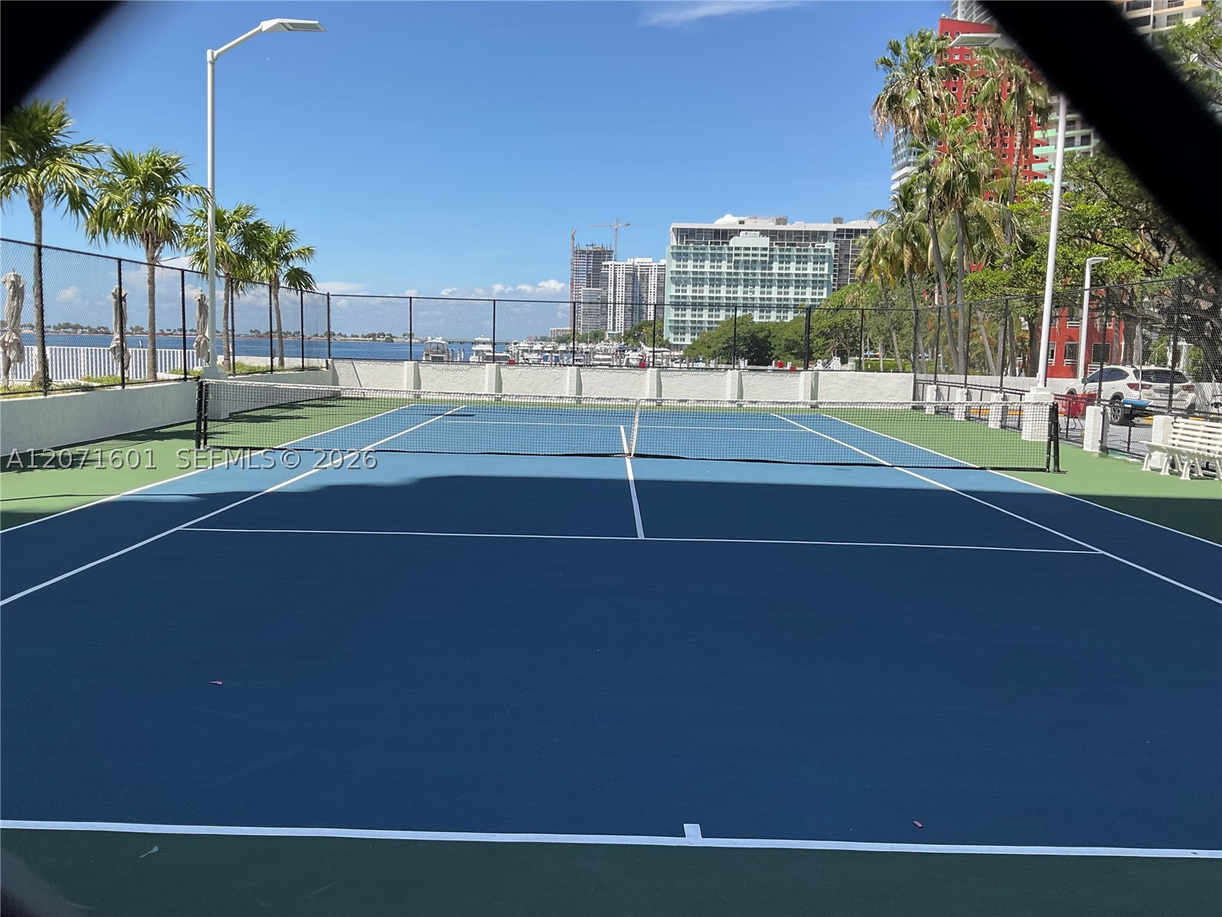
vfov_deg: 48.2
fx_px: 1024
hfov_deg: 61.7
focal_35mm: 29
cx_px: 611
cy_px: 458
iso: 16
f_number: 1.8
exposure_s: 1/1534
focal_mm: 3
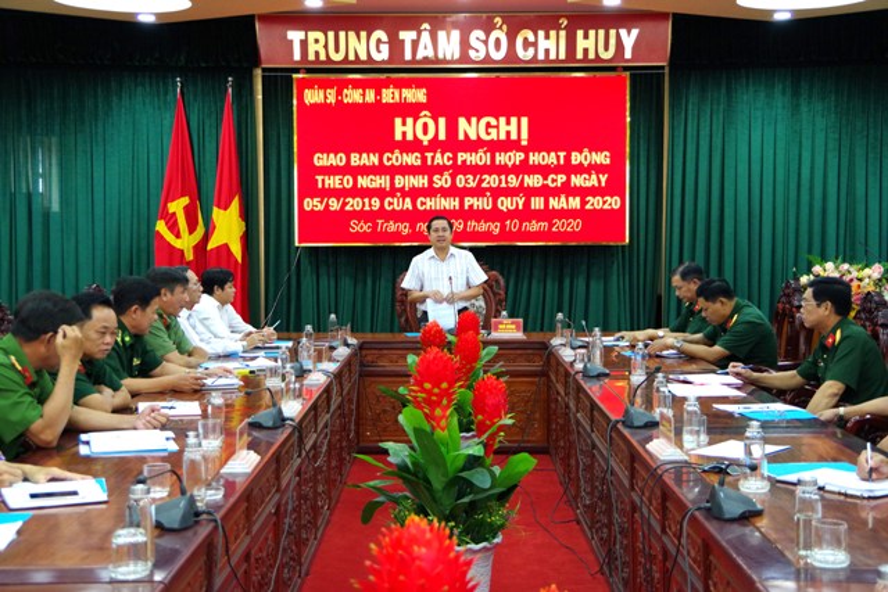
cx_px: 444
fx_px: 1332
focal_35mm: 54
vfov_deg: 25.1
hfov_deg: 36.9
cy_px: 296
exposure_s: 1/80
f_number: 4.5
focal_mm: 36
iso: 3200
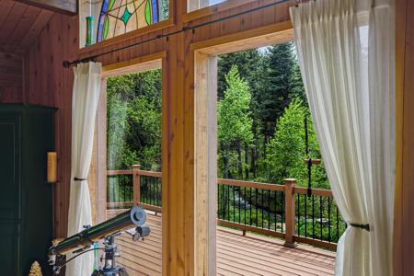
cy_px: 138
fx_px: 356
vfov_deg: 42.3
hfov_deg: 60.3
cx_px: 207
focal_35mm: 31
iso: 400
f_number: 8
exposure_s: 1/250
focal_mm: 31
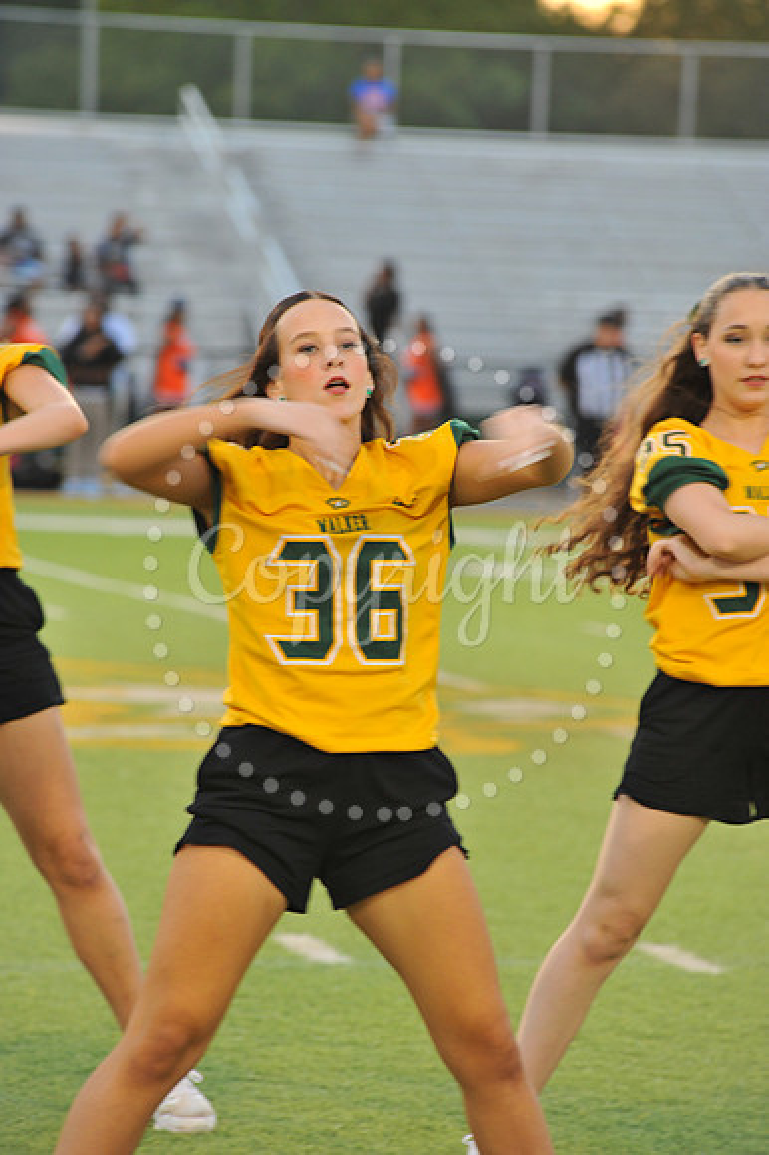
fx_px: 6415
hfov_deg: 6.9
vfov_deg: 10.3
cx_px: 384
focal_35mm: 200
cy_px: 578
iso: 1000
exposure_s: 1/100
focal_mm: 200
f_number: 6.3
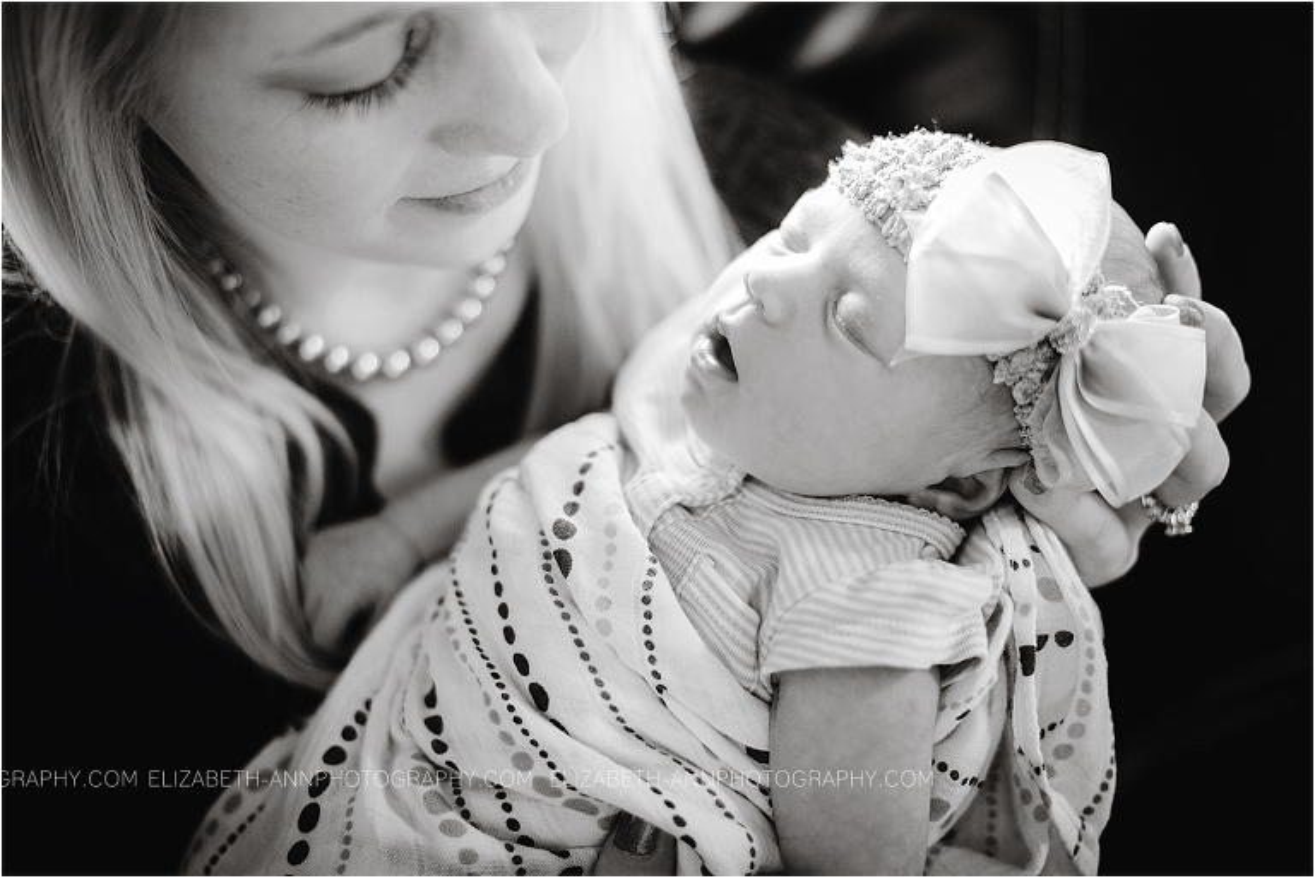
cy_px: 439
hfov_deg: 39.6
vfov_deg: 27.0
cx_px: 658
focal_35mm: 50
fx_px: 1827
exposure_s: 1/125
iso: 1600
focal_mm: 50
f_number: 2
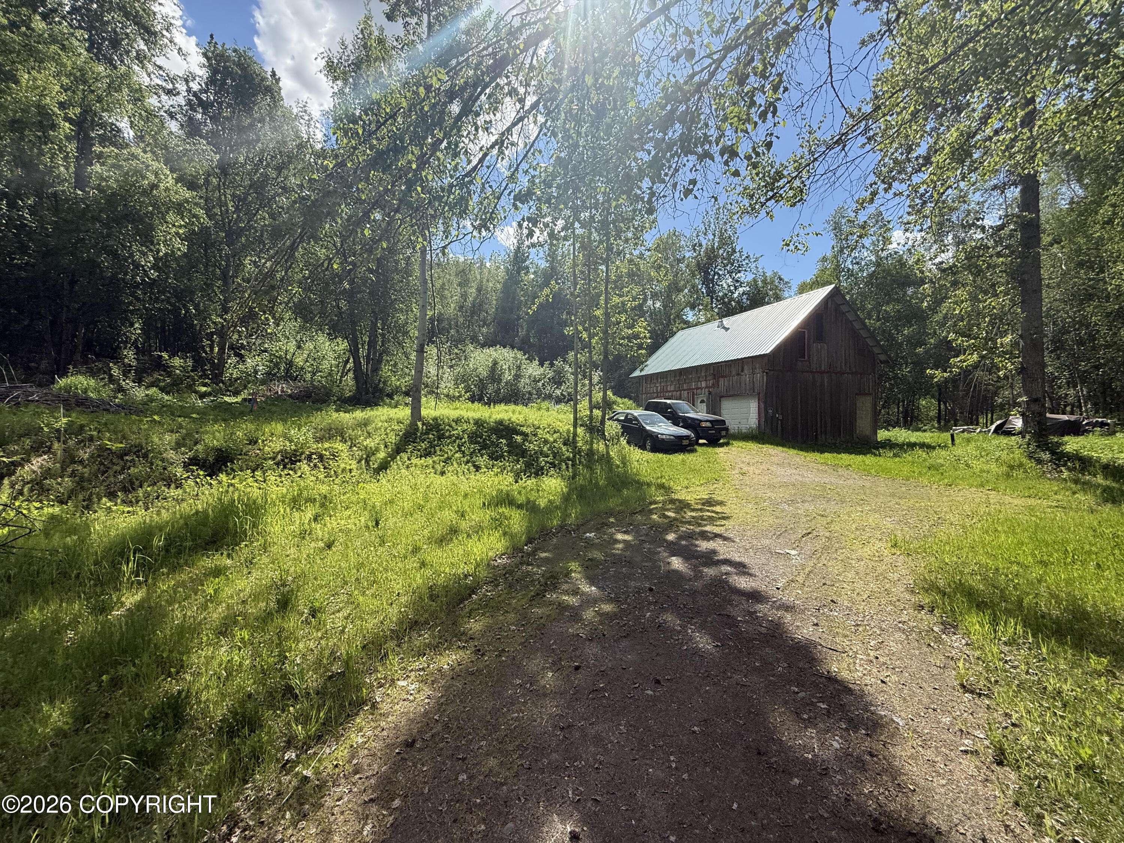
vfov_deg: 85.7
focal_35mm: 14
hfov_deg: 102.1
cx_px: 562
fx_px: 455
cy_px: 422
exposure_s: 1/1848
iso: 64
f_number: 2.2
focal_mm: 2.22
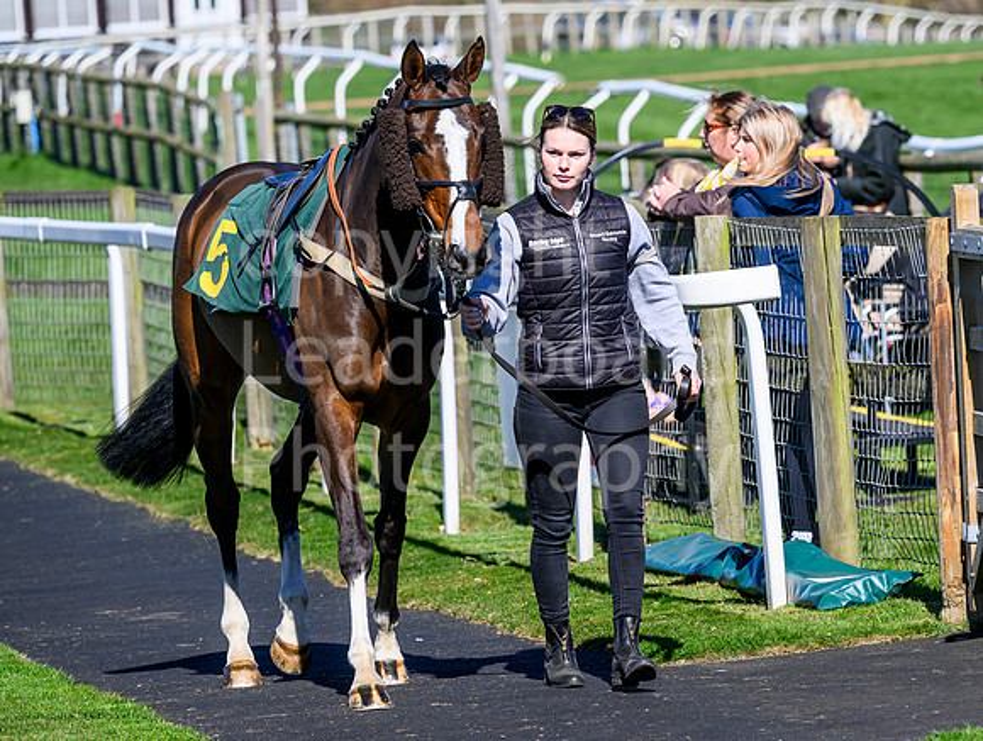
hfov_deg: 6.9
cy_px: 407
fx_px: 8129
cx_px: 585
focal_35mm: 286
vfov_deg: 5.2
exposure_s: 1/1600
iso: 320
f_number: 6.3
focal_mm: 220
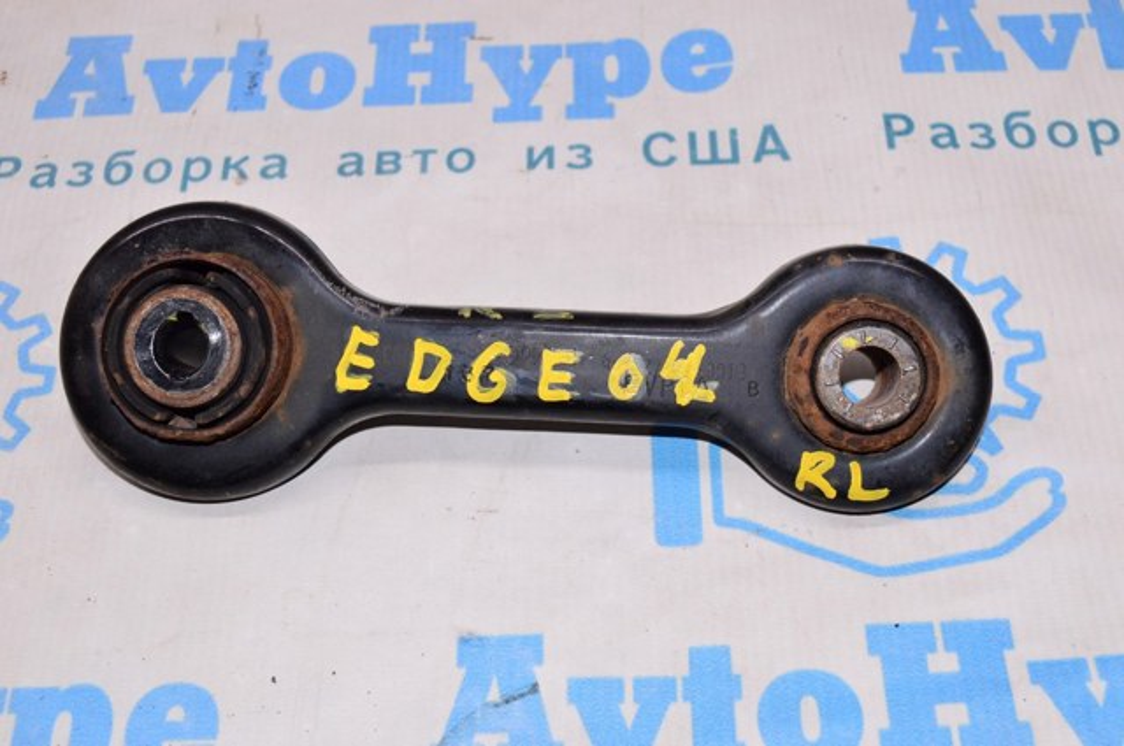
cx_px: 562
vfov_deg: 28.9
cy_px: 373
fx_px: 1450
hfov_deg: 42.4
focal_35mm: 46
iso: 1600
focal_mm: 31
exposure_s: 1/200
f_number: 8
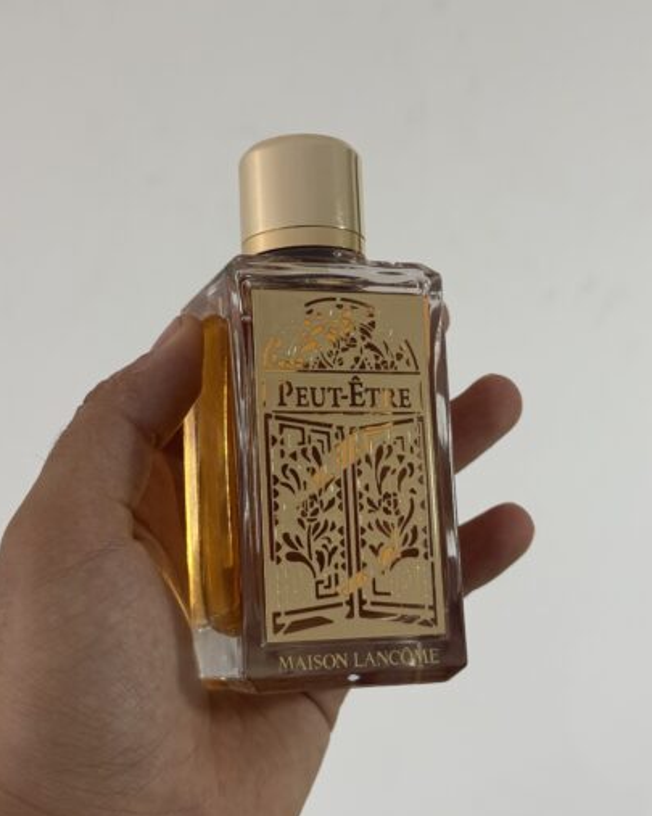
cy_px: 421
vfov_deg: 35.4
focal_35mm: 53
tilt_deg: -24.6
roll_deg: -0.3
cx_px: 316
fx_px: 1280
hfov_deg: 28.6
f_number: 1.78
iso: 100
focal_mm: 6.76
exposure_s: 1/50
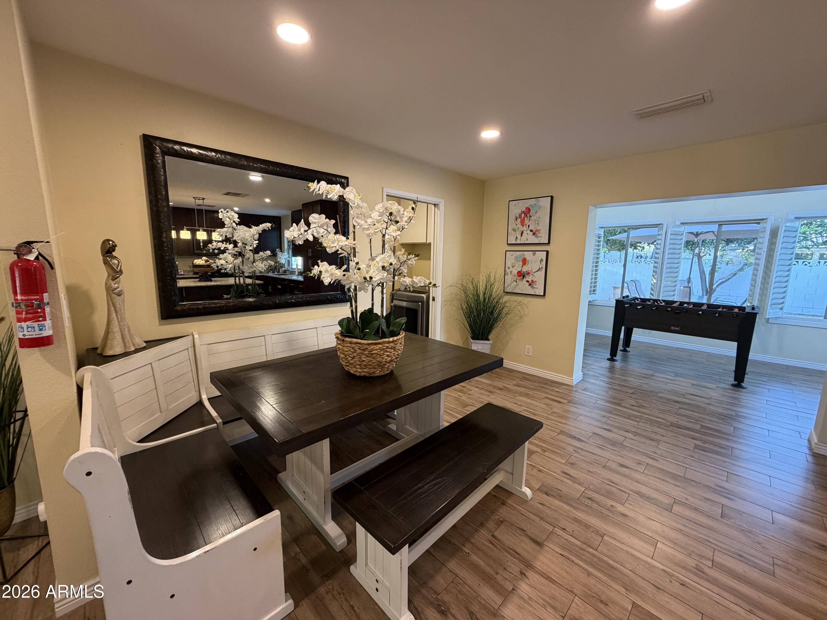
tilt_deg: -9.1
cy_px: 310
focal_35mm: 14
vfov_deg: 85.7
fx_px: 334
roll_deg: -0.7
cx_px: 414
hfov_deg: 102.1
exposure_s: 1/60
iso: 250
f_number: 2.2
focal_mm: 2.22
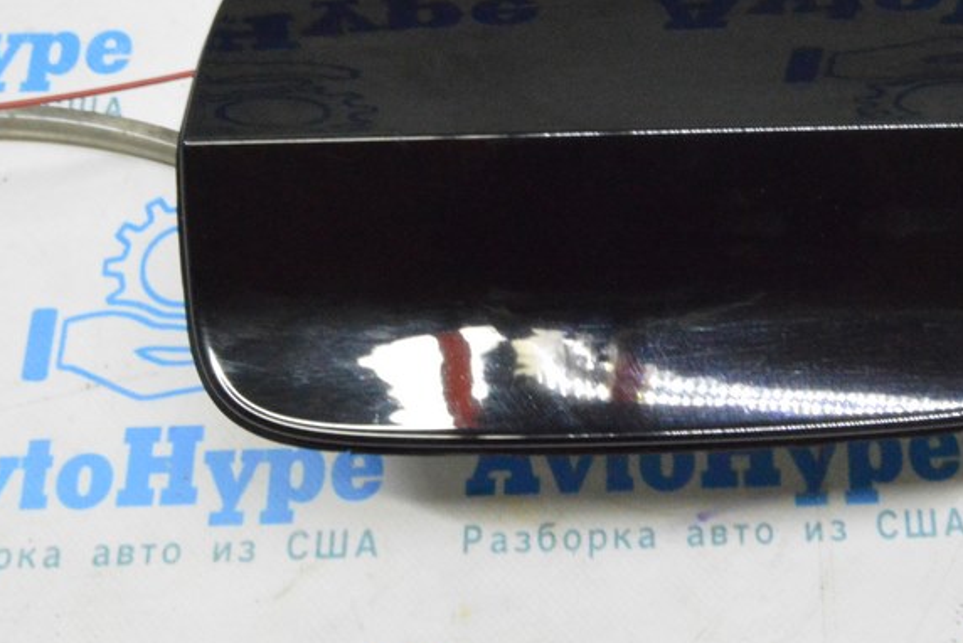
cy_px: 112
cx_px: 741
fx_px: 1579
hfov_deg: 33.1
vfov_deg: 22.6
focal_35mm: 59
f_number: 20
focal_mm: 22
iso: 6400
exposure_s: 1/15
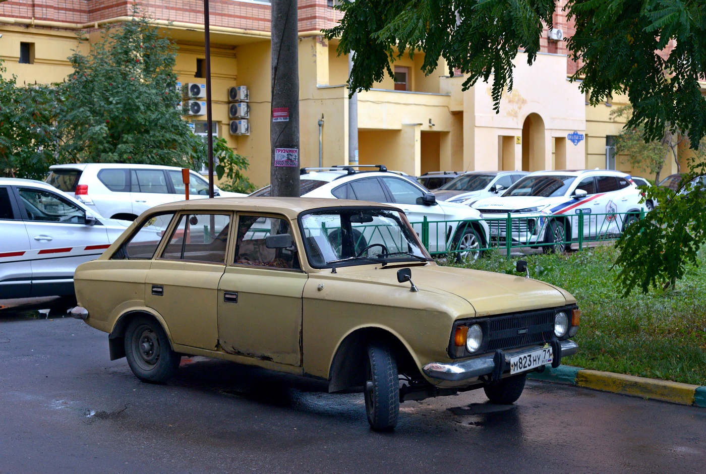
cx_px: 353
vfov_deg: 27.1
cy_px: 237
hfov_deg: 39.5
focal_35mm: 50
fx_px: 983
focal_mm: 50
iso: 1250
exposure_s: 1/100
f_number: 5.6
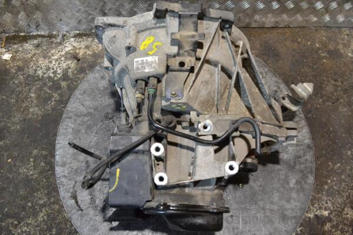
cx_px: 176
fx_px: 294
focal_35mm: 30
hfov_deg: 61.9
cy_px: 118
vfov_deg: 43.6
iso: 3200
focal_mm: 20
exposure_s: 1/125
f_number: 6.3
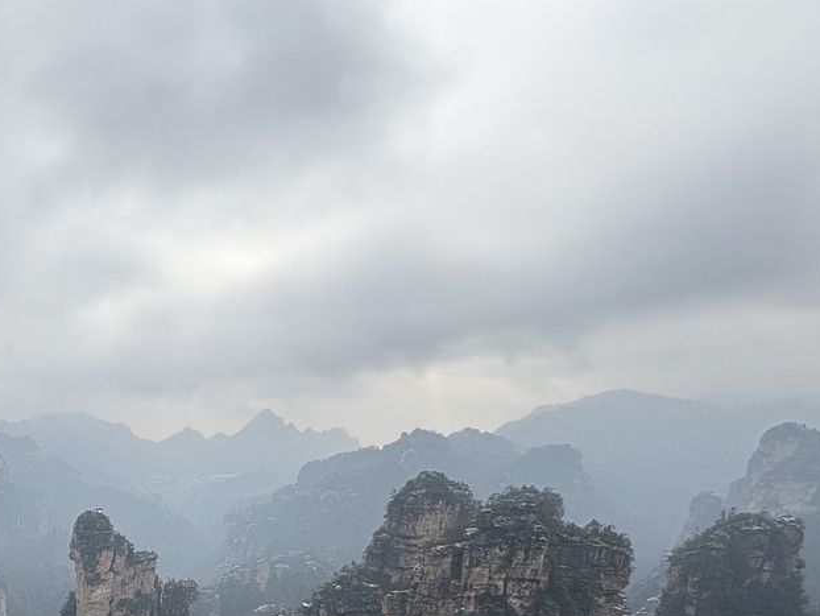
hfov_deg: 57.2
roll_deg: +0.6
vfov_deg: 46.6
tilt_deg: -8.7
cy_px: 549
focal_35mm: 27
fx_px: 640
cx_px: 99
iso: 50
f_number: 2.2
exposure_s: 1/1976
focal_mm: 2.22
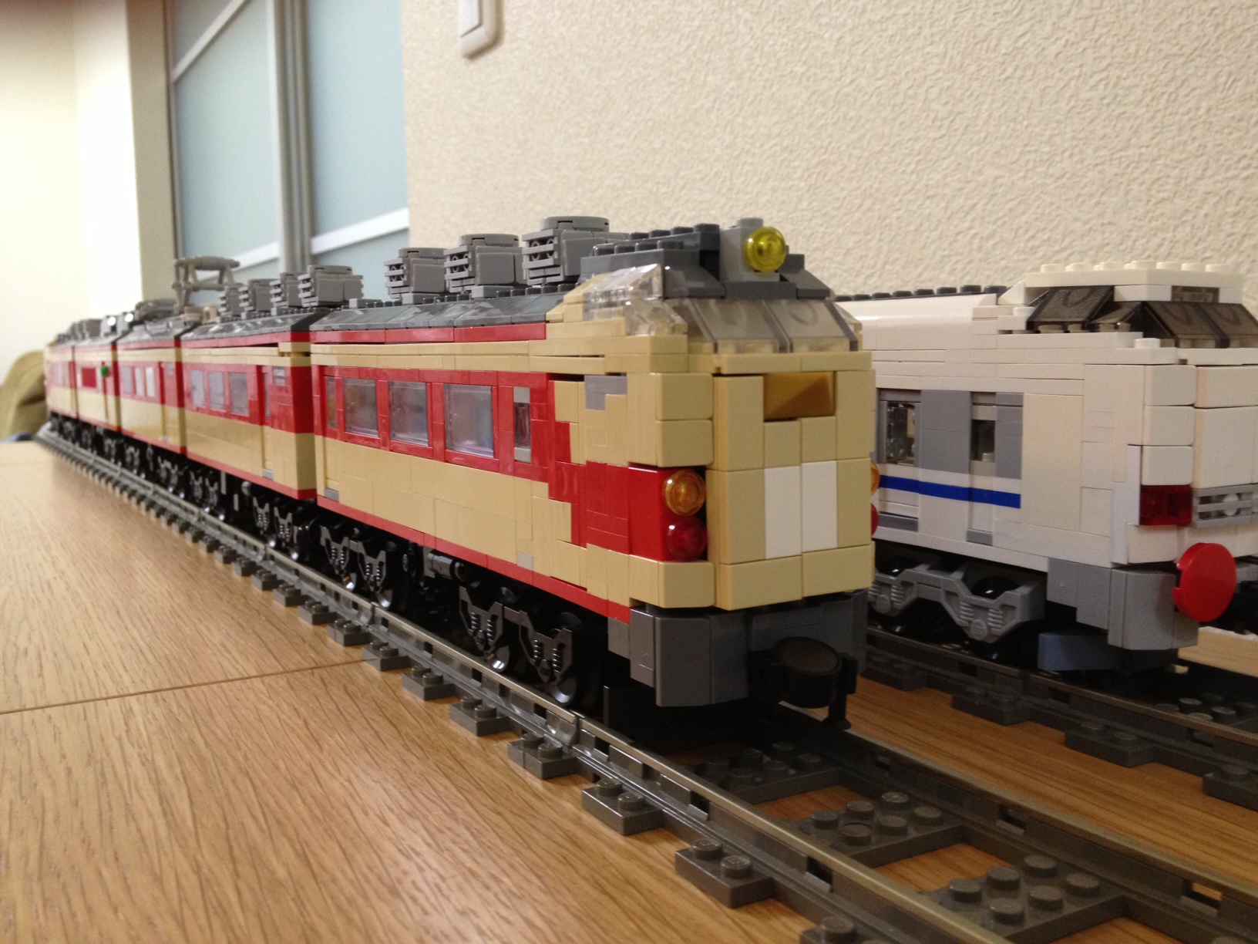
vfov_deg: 40.7
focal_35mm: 35
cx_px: 629
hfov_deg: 52.6
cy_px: 472
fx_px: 1272
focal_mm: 4.28
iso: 200
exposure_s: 1/20
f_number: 2.4
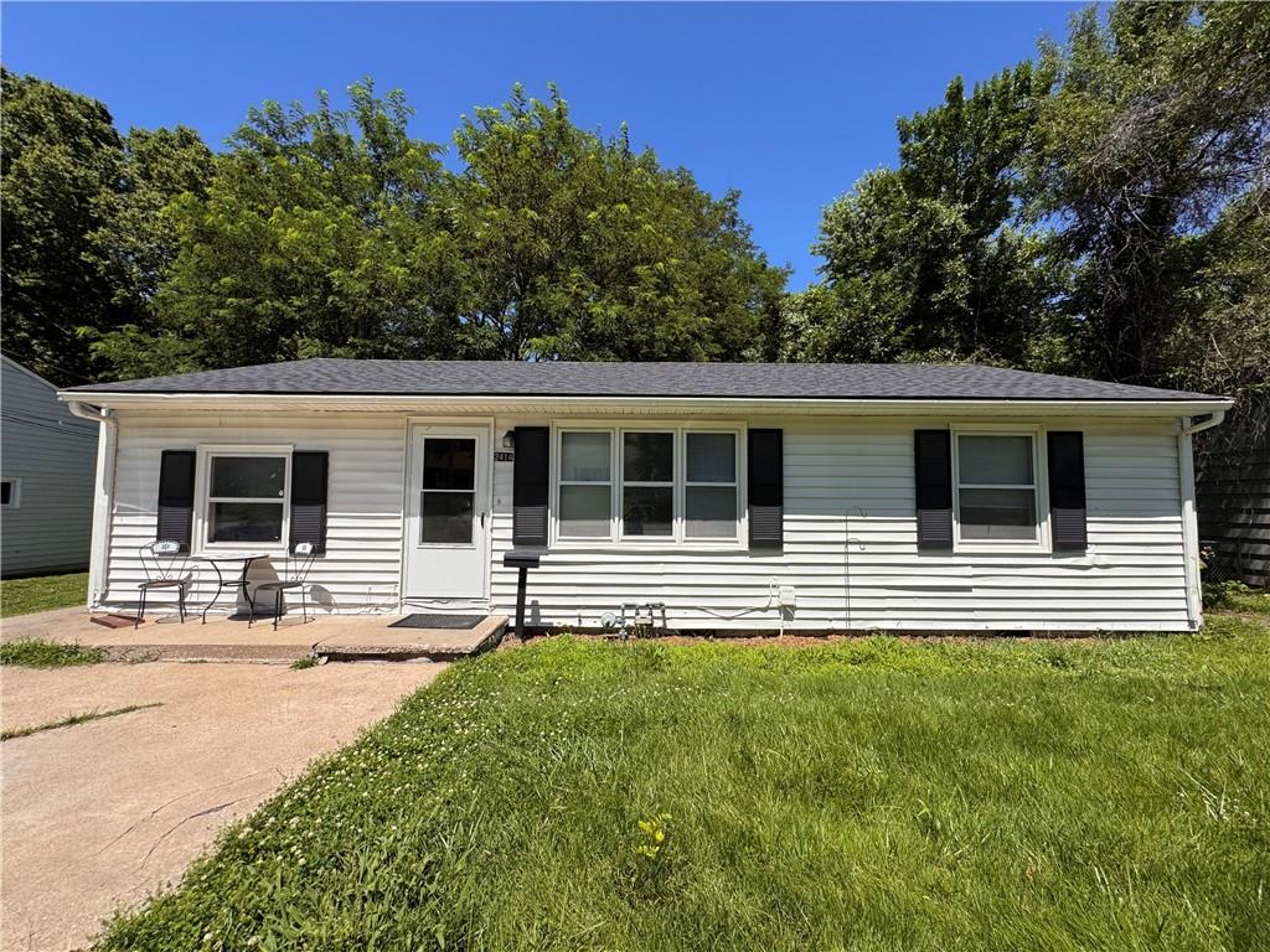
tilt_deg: +4.4
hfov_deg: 102.1
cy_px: 476
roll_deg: -0.3
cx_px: 635
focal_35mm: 14
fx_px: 514
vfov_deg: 85.7
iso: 50
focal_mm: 2.22
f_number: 2.2
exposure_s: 1/2494
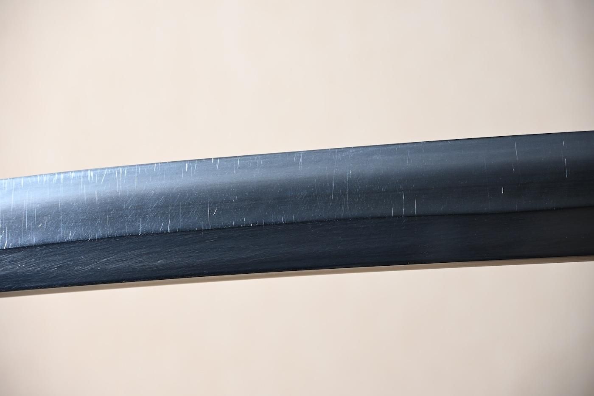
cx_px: 297
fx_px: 2252
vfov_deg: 10.0
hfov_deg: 15.0
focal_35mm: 136
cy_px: 198
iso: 100
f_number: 5.6
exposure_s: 1/2
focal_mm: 91
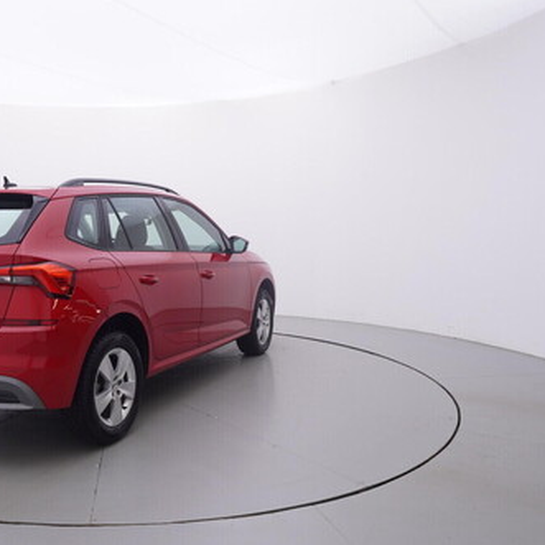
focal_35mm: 32
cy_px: 299
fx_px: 565
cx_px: 116
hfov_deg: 48.8
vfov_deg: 51.4
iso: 200
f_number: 5
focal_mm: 15
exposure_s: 1/80
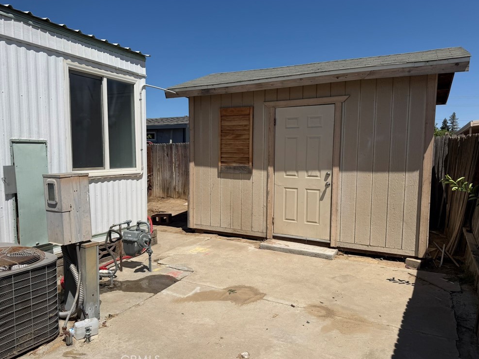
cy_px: 180
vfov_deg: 54.9
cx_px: 233
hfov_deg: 69.4
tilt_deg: -4.2
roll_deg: -0.1
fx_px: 346
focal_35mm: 25
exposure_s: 1/9091
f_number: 1.78
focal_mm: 6.76
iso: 80
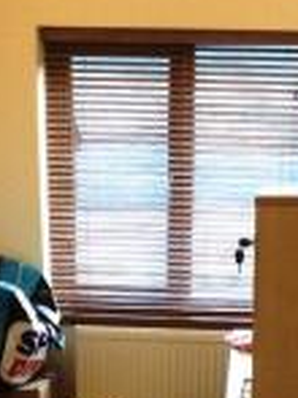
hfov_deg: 15.5
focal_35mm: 95
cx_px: 203
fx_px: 1092
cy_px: 508
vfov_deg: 19.2
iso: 160
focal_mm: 3.3
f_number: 2.4
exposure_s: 1/25
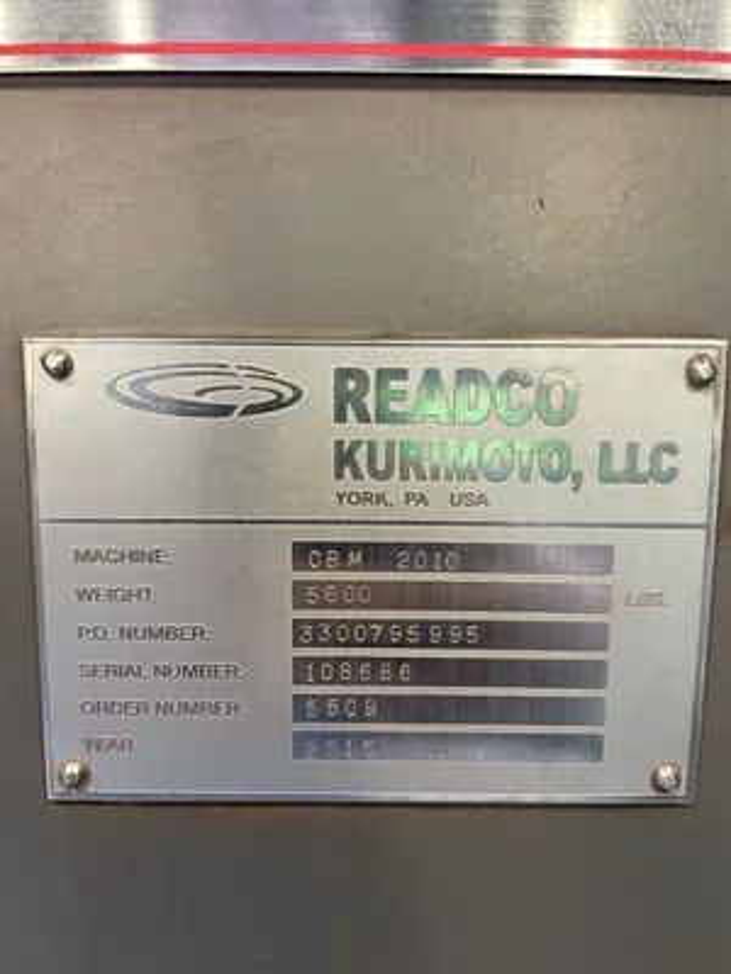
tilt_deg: -27.5
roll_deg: -1.6
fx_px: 732
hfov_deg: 53.1
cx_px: 366
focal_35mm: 26
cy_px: 487
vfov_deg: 67.3
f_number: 1.6
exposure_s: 1/60
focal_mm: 4.2
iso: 320
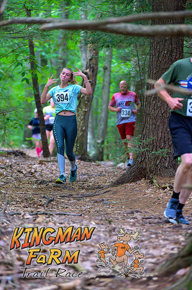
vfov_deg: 10.3
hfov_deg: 6.9
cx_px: 96
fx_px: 1604
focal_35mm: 200
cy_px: 145
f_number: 4
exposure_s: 1/250
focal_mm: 200
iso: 8000
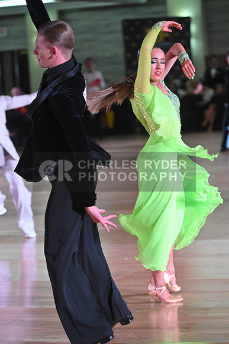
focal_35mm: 145
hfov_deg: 9.5
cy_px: 172
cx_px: 114
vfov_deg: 14.2
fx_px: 1383
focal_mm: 145
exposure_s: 1/400
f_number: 5
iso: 5000
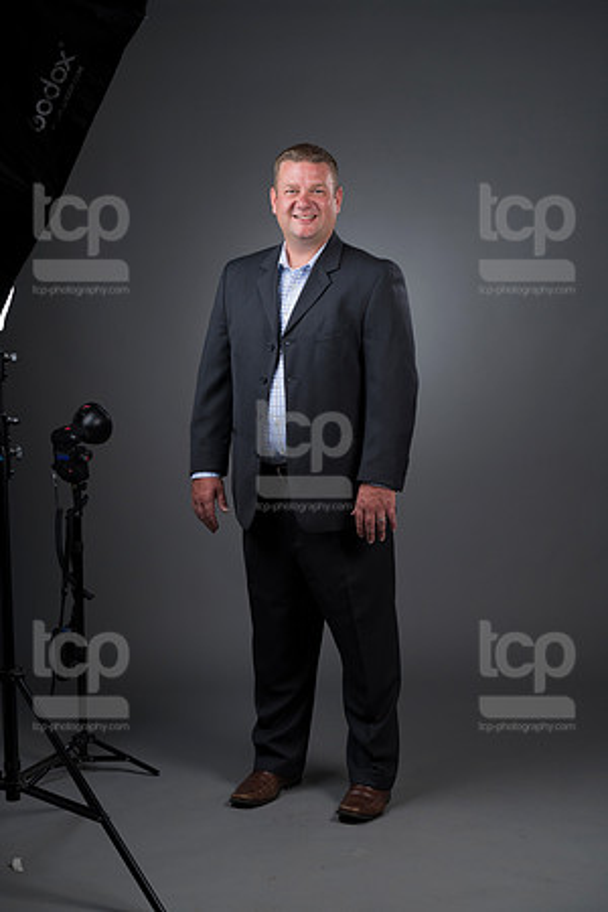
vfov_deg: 24.8
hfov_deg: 16.7
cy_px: 456
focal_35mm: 82
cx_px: 304
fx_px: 2077
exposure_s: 1/250
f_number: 5.6
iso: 160
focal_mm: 82
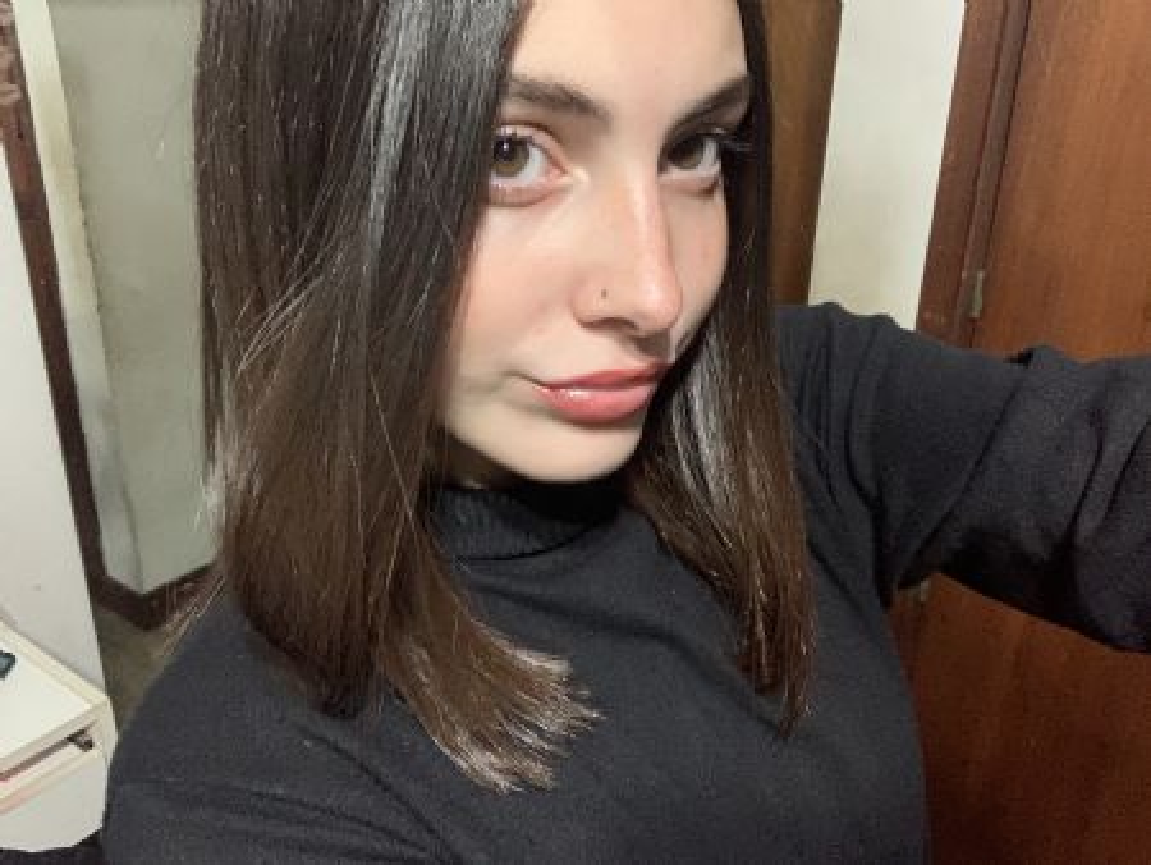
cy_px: 432
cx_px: 576
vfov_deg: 44.2
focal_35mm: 32
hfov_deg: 56.8
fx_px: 1065
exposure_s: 1/32
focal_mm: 2.87
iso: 320
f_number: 2.2
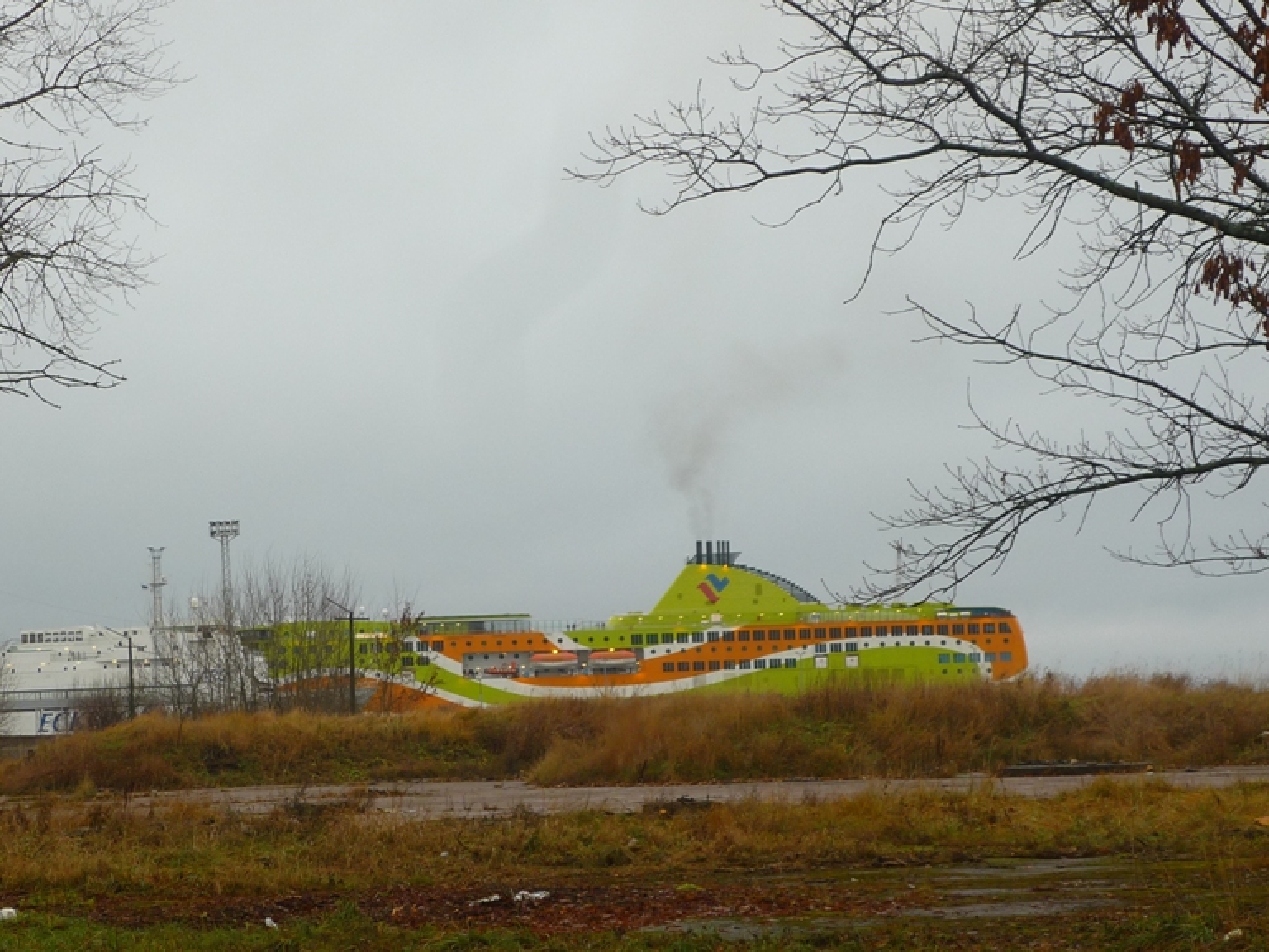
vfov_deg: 14.1
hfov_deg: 18.7
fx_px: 3849
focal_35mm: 105
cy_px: 476
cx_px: 634
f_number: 4.4
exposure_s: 1/100
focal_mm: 13.6
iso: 100
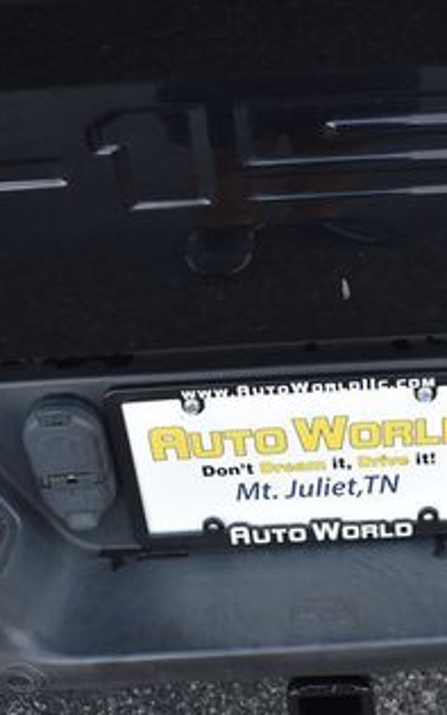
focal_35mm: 56
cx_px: 406
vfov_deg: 35.9
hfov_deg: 22.6
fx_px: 1091
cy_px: 476
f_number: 3.5
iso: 560
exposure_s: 1/250
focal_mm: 18
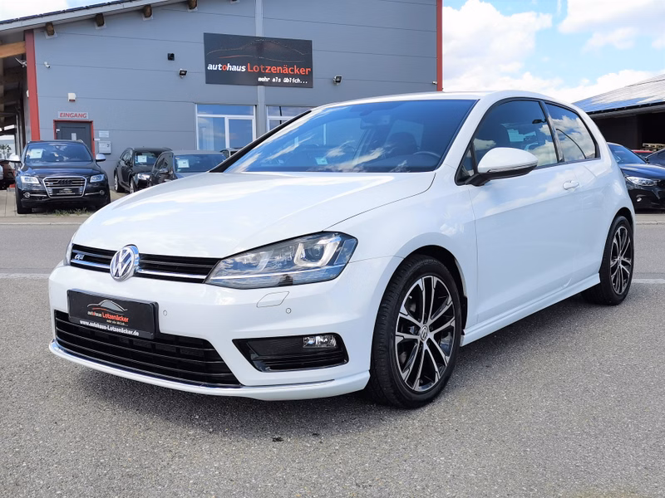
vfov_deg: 37.7
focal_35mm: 38
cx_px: 332
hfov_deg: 49.0
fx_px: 730
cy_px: 249
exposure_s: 1/1894
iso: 50
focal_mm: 5.58
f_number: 1.8
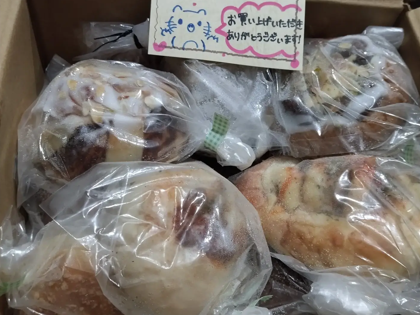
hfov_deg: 55.2
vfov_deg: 43.0
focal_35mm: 33
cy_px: 159
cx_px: 235
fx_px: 400
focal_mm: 4.22
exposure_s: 1/25
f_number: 1.8
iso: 320
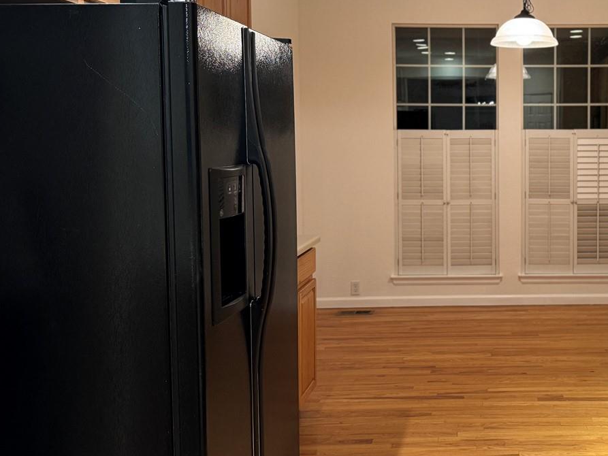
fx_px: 755
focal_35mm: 43
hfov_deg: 41.5
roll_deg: +0.1
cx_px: 507
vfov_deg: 33.4
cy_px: 167
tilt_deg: -3.2
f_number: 1.78
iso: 250
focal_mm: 6.76
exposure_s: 1/60
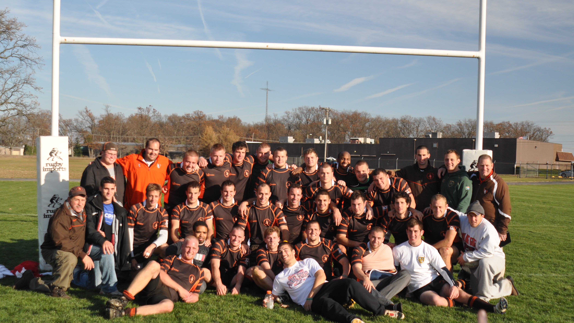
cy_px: 166
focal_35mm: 48
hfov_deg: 42.9
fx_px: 731
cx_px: 288
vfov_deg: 24.9
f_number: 4
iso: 500
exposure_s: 1/1000
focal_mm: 30
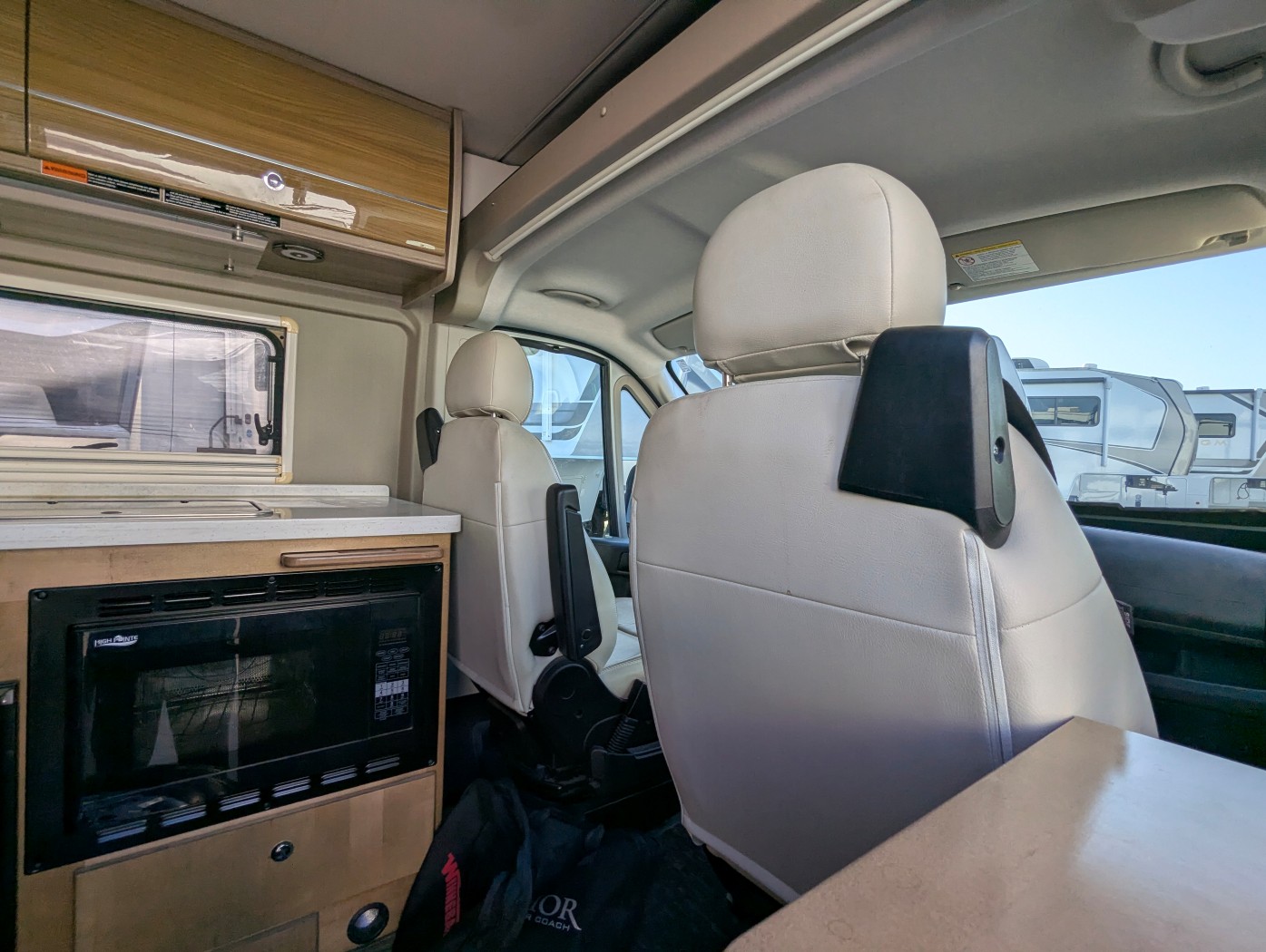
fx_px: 586
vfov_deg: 78.2
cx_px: 633
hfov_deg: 94.4
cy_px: 476
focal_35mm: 16
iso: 45
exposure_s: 1/469
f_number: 2.2
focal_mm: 2.35
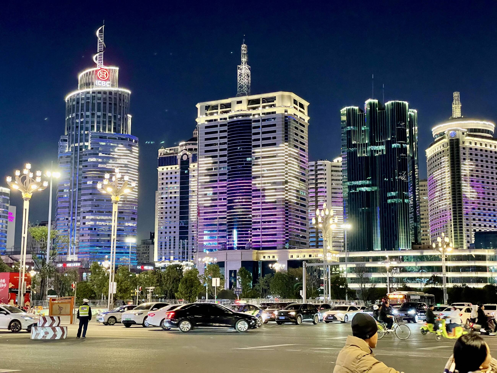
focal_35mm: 52
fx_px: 747
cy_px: 186
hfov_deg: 36.8
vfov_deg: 28.0
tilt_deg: +9.9
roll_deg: +0.5
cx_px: 248
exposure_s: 1/60
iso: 640
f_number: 2
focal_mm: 6
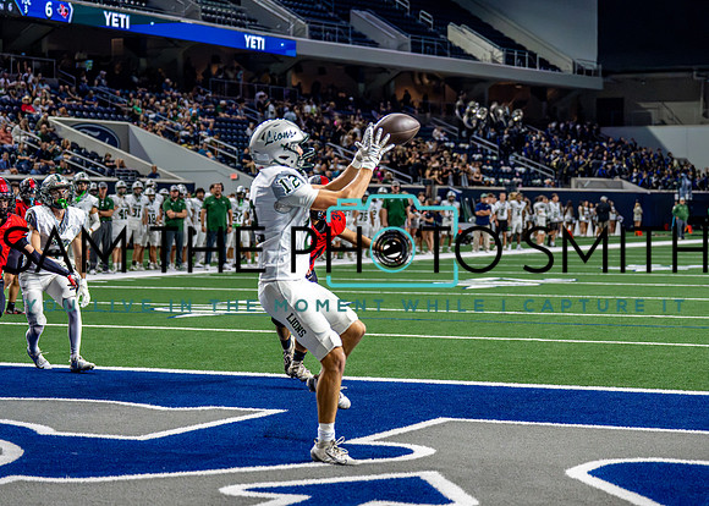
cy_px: 267
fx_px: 1861
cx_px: 370
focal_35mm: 92
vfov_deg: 15.5
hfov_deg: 21.6
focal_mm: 70
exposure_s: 1/2000
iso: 4000
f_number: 2.8
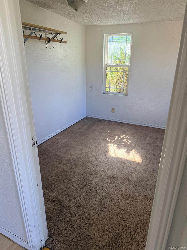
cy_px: 125
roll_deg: +0.8
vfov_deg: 71.6
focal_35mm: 24
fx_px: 173
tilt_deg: -20.1
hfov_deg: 56.8
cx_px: 94
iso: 125
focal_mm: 6.76
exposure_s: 1/208
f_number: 1.78
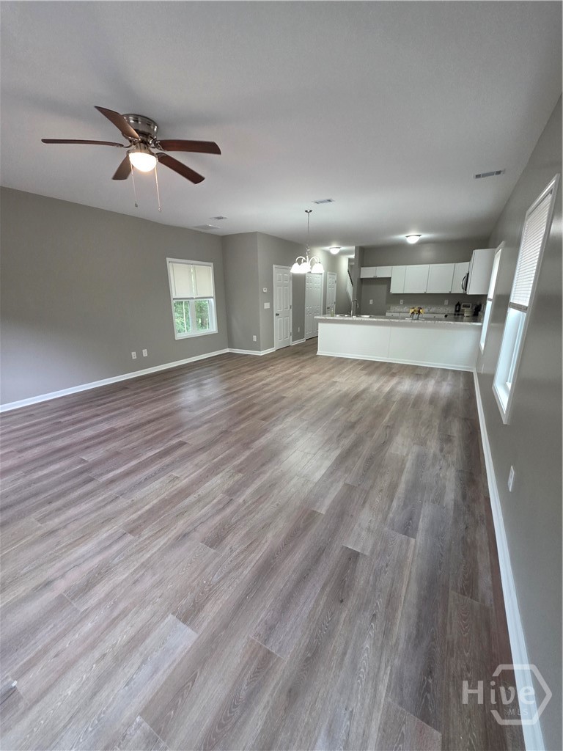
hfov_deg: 89.9
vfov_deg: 106.2
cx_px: 282
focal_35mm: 13
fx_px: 282
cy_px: 376
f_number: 1.9
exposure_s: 1/60
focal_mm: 2.2
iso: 200
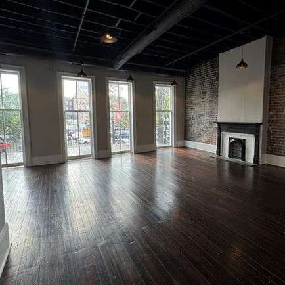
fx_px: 177
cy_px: 132
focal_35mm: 19
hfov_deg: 77.5
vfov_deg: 77.6
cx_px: 154
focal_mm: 2.22
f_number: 2.2
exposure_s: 1/120
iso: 160
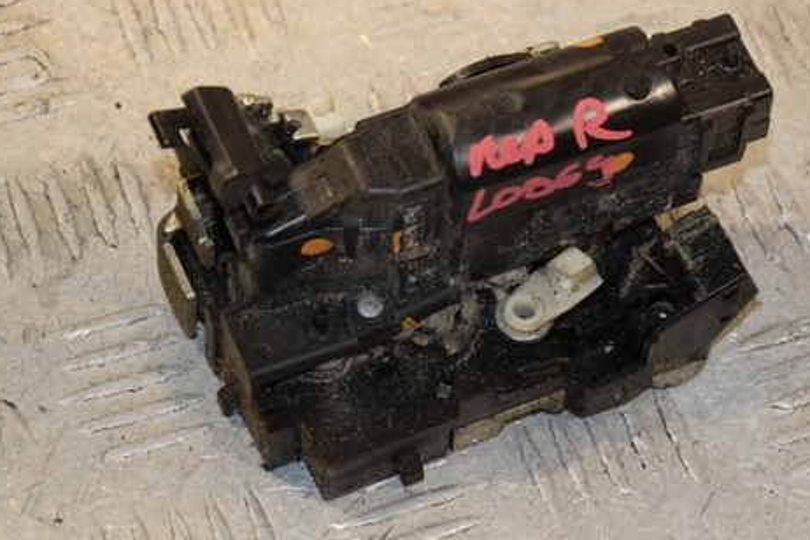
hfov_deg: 13.2
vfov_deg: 8.8
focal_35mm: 156
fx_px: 3503
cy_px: 198
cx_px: 484
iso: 800
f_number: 7.1
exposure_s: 1/200
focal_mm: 75
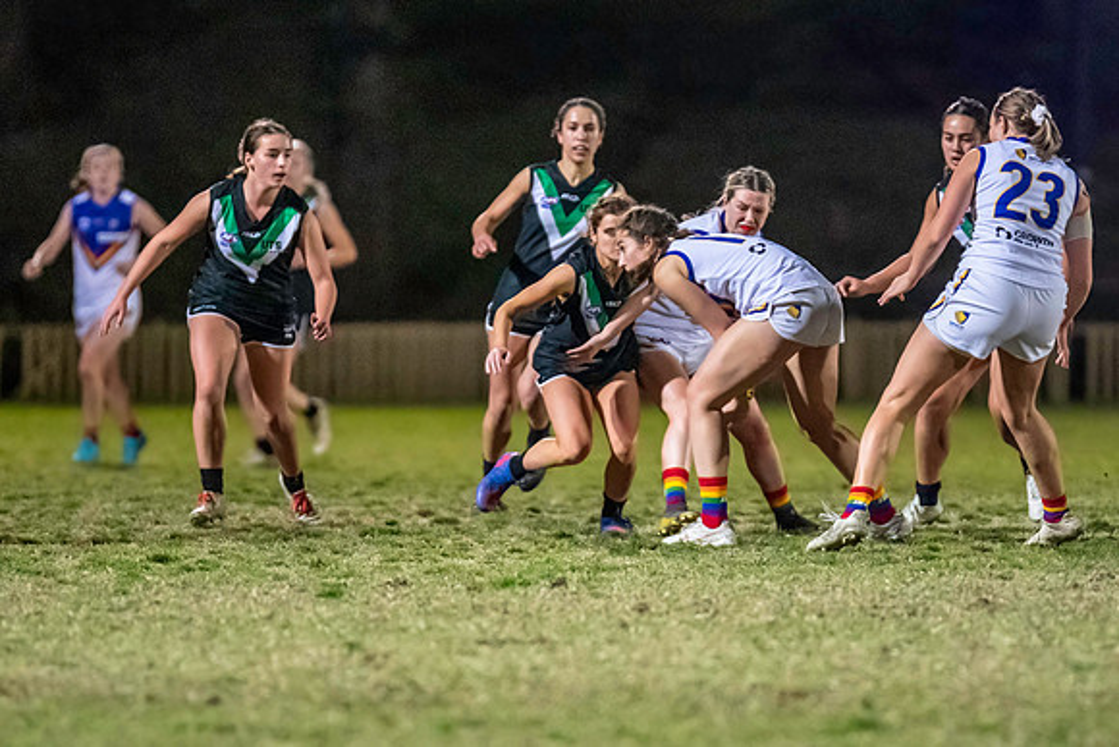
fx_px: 16215
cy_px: 403
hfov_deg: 4.0
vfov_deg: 2.6
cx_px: 578
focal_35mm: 522
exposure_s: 1/1000
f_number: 2.8
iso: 10000
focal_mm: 300
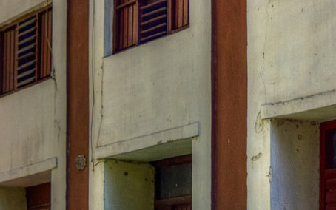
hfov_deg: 14.7
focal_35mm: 140
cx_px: 336
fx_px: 1282
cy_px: 386
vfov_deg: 8.9
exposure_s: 1/200
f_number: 8
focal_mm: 26
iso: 100
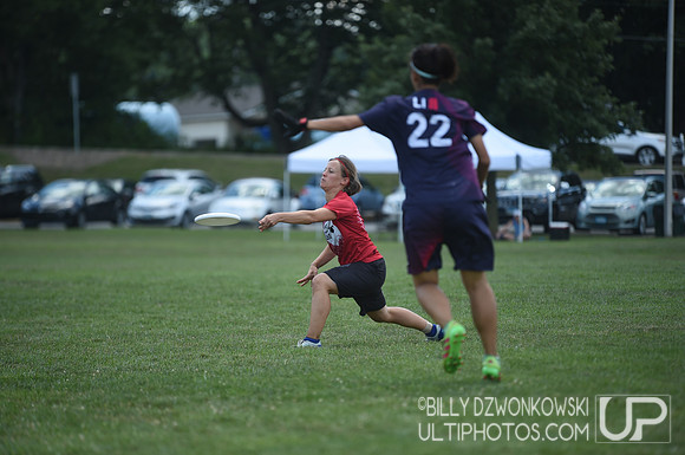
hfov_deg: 10.3
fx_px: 3800
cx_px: 342
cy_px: 228
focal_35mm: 200
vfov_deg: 6.8
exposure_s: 1/640
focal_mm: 200
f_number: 2.8
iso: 100
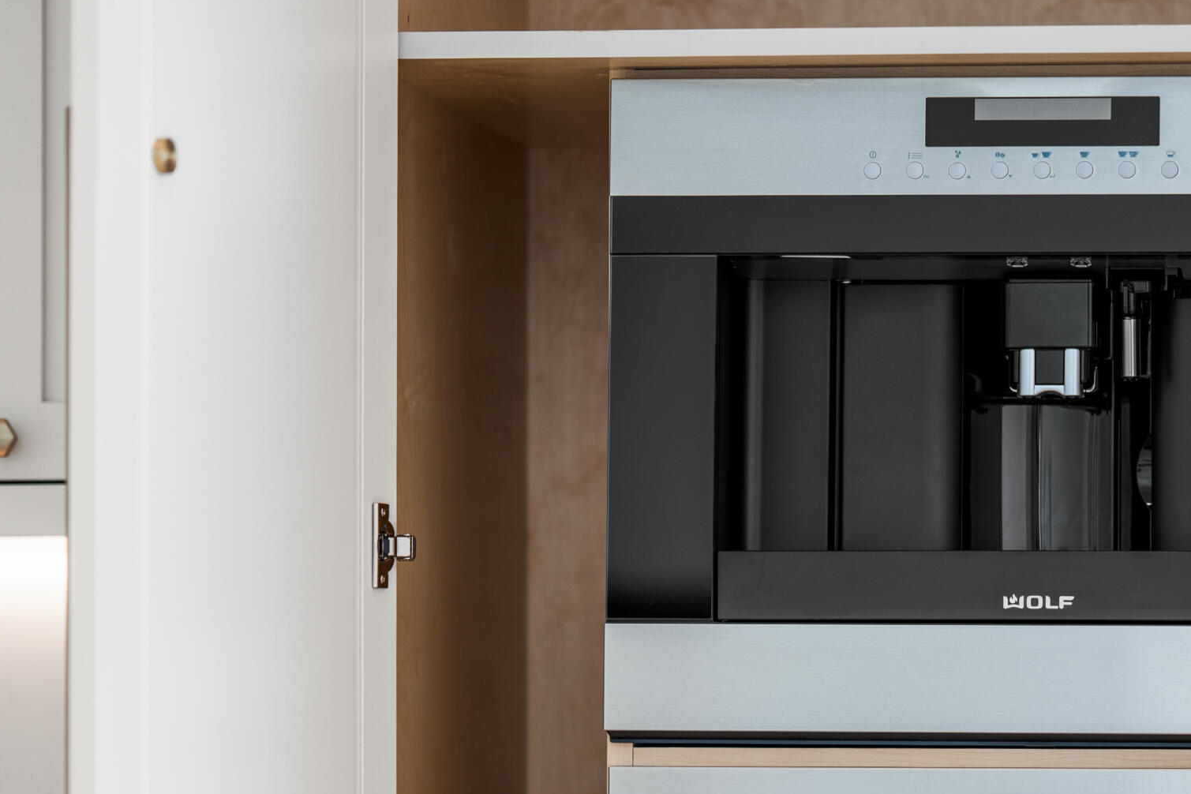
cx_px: 1013
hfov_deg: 12.1
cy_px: 742
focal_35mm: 169
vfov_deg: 8.1
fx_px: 5591
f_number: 1.4
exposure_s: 1/80
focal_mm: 85
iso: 100
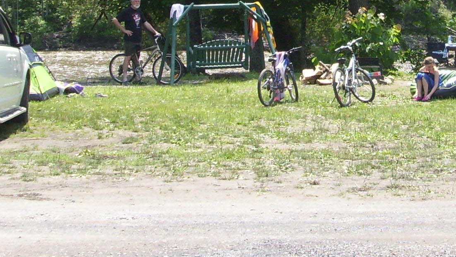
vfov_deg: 10.8
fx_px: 1342
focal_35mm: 111
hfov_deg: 19.1
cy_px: -19
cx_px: 351
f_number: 2.9
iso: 80
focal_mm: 5.7
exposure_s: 1/400
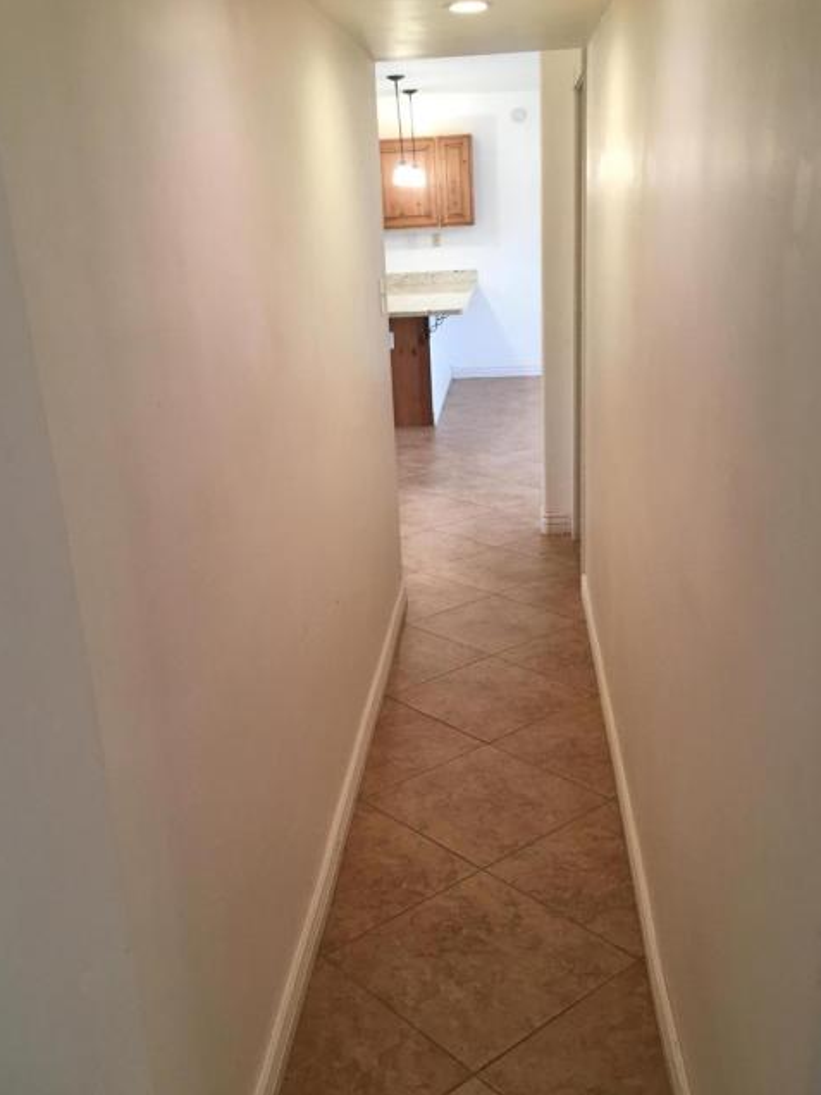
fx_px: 1107
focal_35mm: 35
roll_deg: +3.1
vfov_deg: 52.5
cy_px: 601
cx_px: 408
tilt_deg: -19.7
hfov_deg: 40.7
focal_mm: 4.15
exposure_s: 1/30
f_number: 2.2
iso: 80
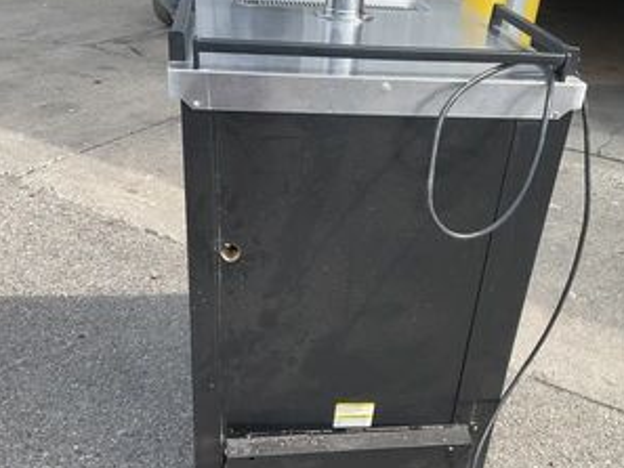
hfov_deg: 47.8
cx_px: 332
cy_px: 271
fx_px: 703
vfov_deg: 36.8
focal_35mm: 39
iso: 25
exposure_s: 1/650
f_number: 1.8
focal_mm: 3
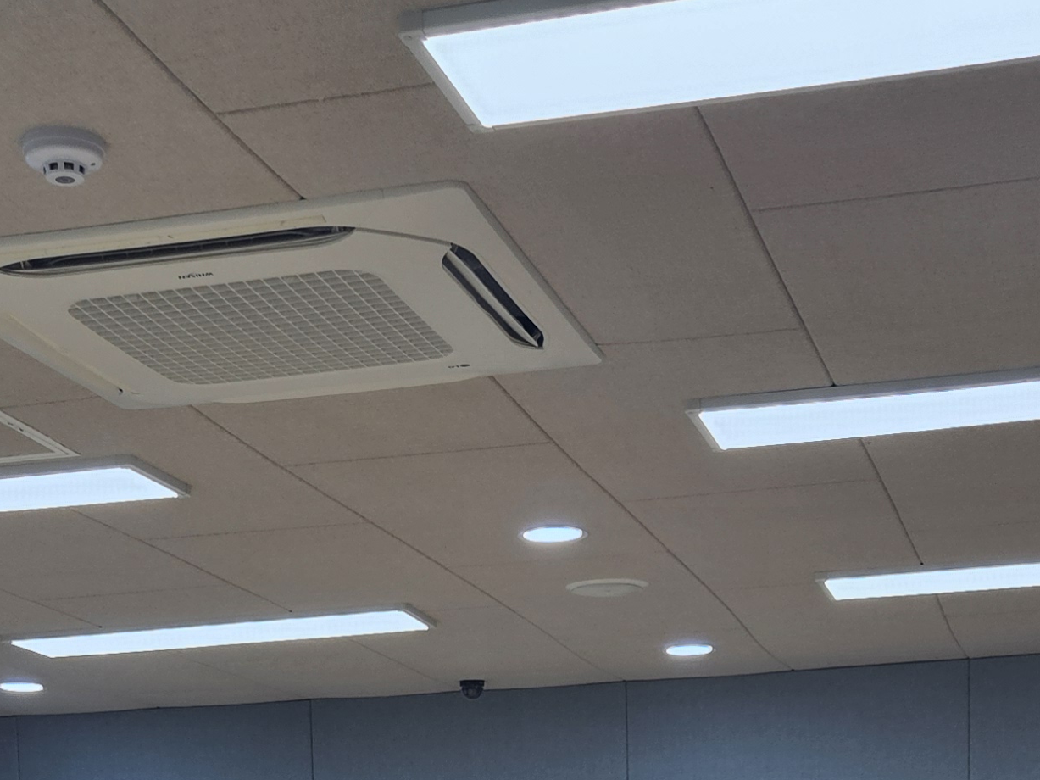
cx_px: 484
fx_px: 2253
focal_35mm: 75
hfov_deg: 26.0
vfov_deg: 17.3
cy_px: 1243
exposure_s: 1/120
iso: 50
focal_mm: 5.4
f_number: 1.8
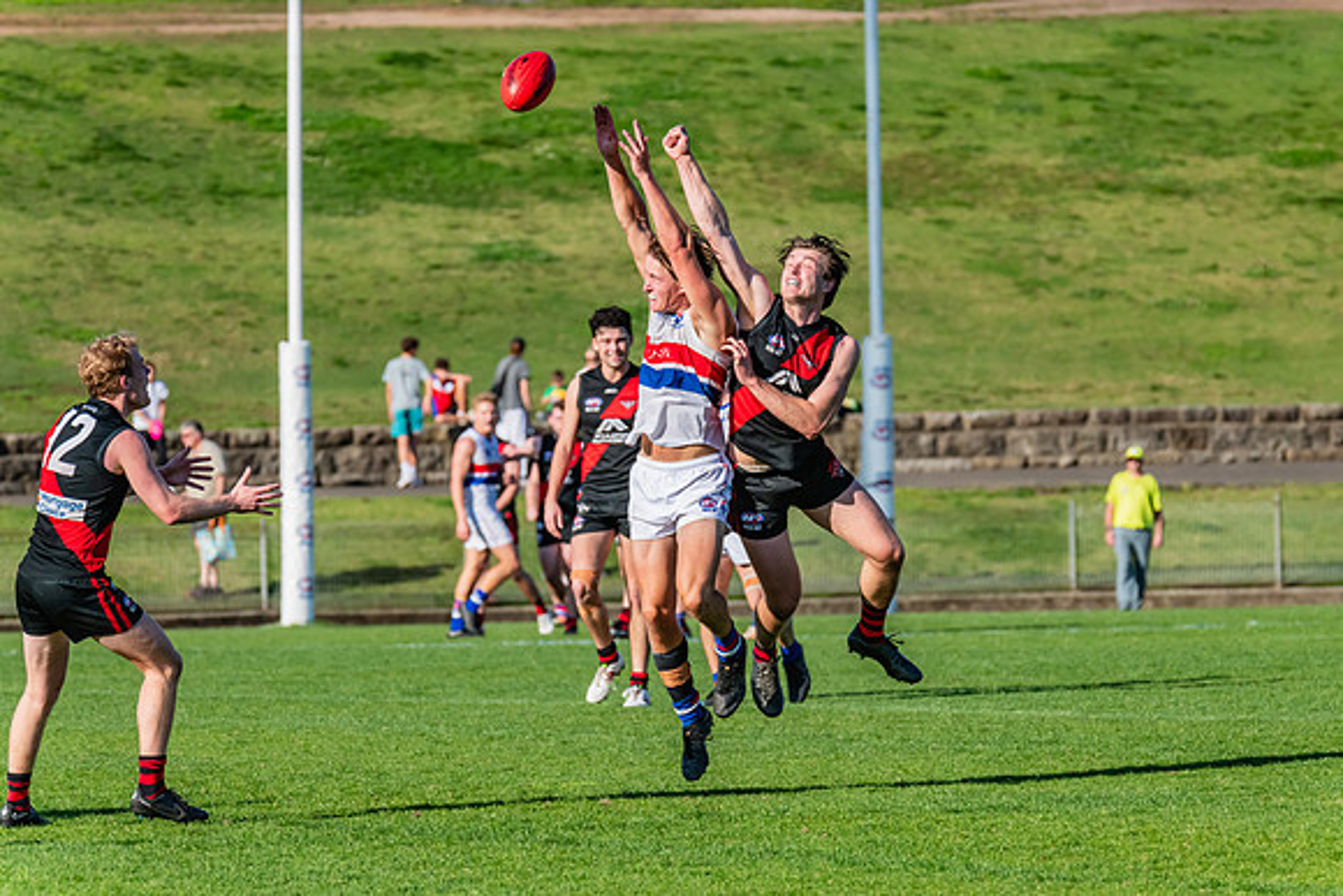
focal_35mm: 351
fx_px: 13078
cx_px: 708
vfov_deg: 3.9
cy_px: 428
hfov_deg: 5.9
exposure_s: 1/1600
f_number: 10
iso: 800
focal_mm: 330
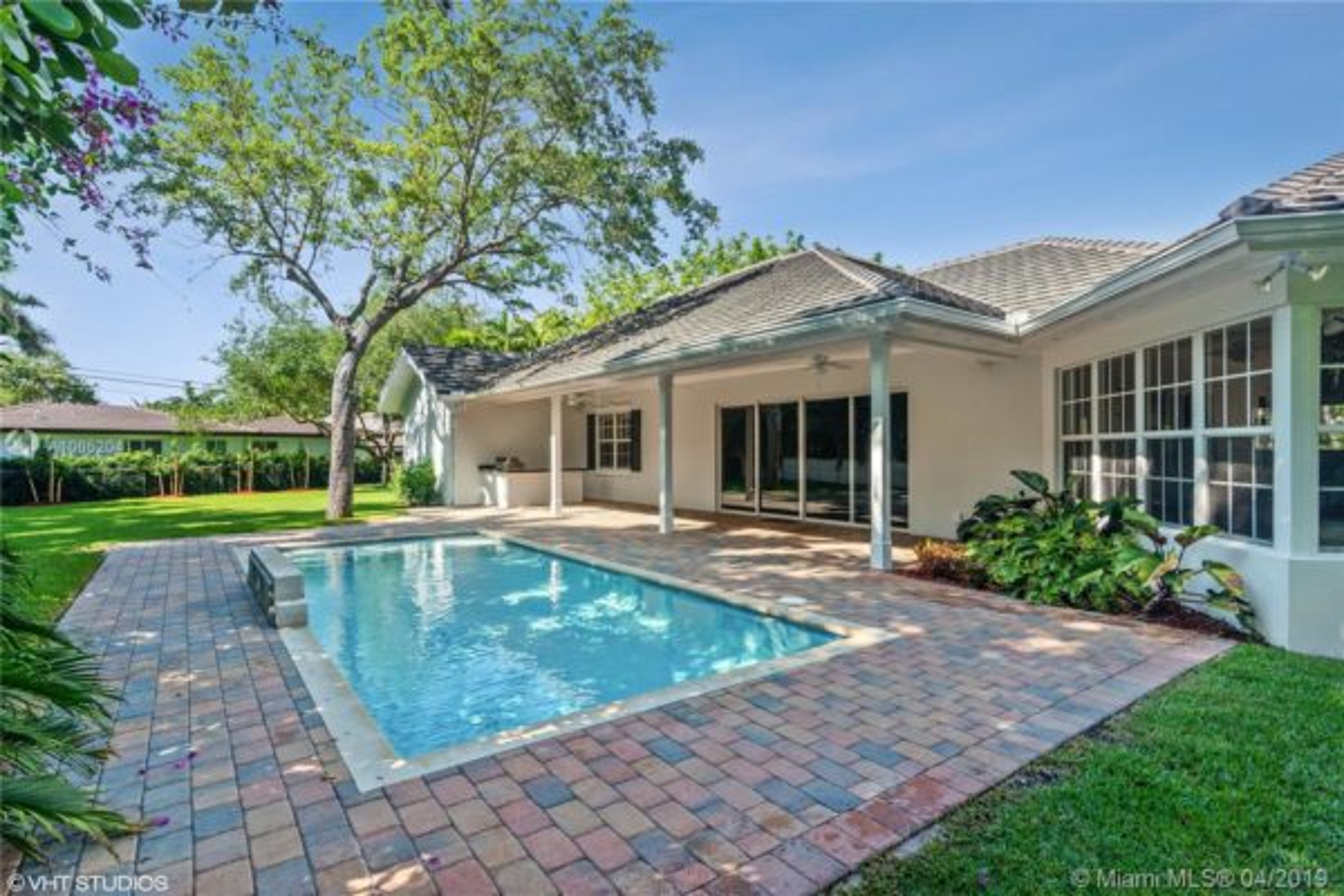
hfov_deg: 93.3
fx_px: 635
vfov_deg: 70.4
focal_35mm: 17
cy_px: 448
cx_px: 672
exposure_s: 1/250
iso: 200
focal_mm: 17
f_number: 8
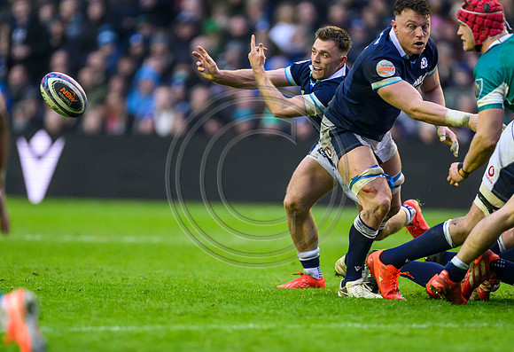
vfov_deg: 2.4
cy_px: 245
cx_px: 334
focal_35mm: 575
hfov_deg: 3.6
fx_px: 8275
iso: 5000
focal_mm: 400
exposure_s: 1/2000
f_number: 2.8
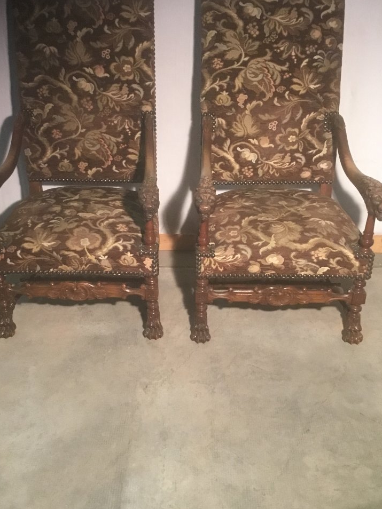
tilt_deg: -27.6
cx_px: 173
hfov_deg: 36.8
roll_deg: -0.1
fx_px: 574
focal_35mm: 39
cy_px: 240
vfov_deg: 47.8
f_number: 2.4
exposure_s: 1/25
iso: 200
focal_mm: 3.3
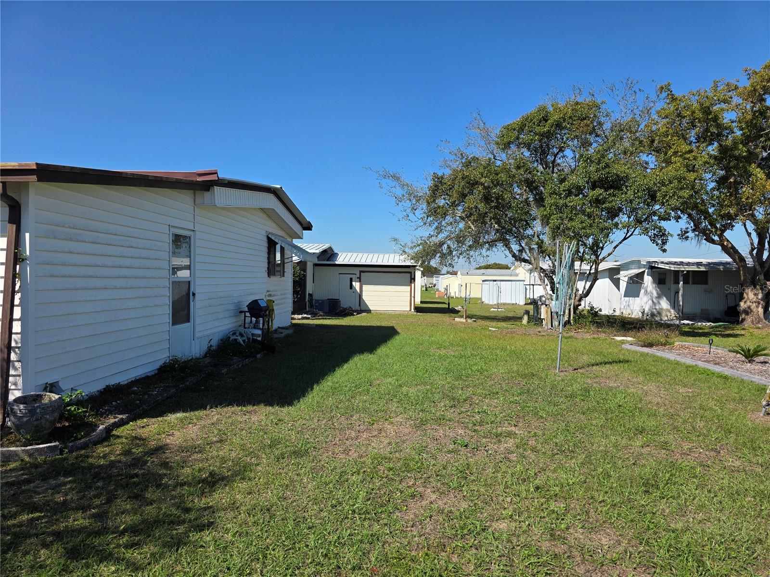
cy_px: 288
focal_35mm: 23
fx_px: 512
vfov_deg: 58.9
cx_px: 385
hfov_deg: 73.9
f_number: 1.7
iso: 80
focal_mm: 6.3
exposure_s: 1/5778
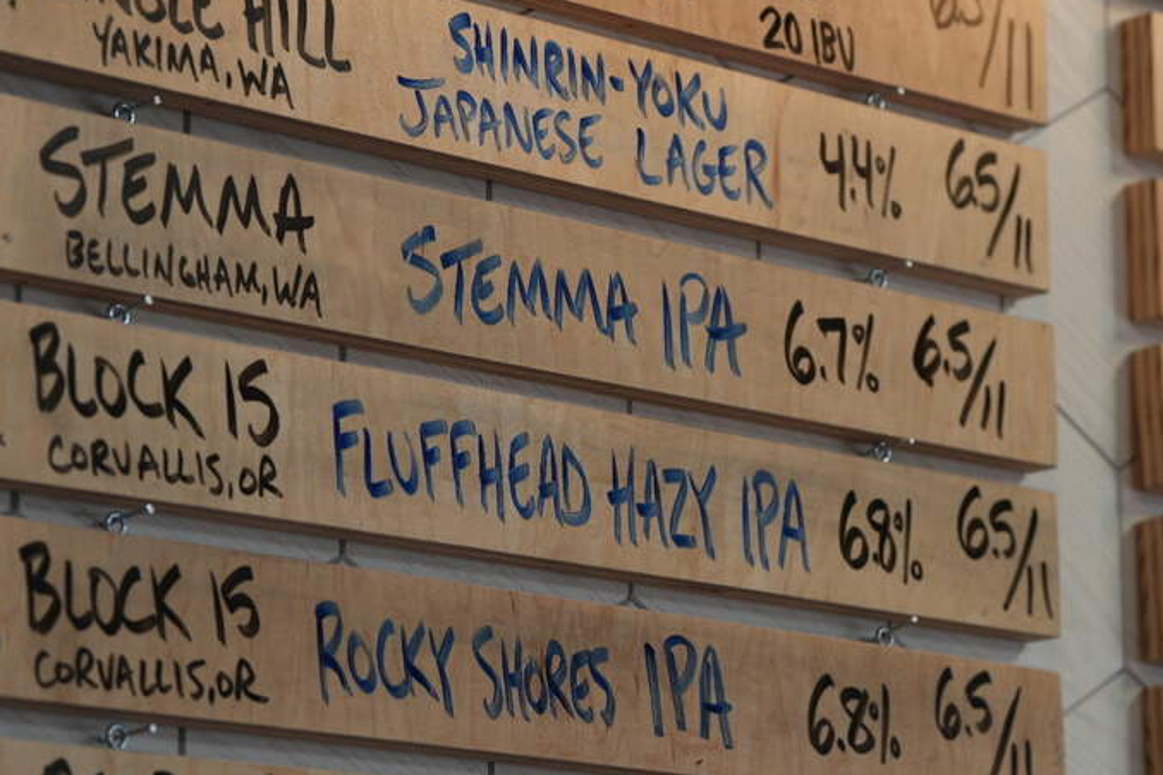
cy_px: 352
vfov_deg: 8.8
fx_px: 5038
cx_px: 825
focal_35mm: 156
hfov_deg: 13.1
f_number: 4
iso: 200
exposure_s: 1/160
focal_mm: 88
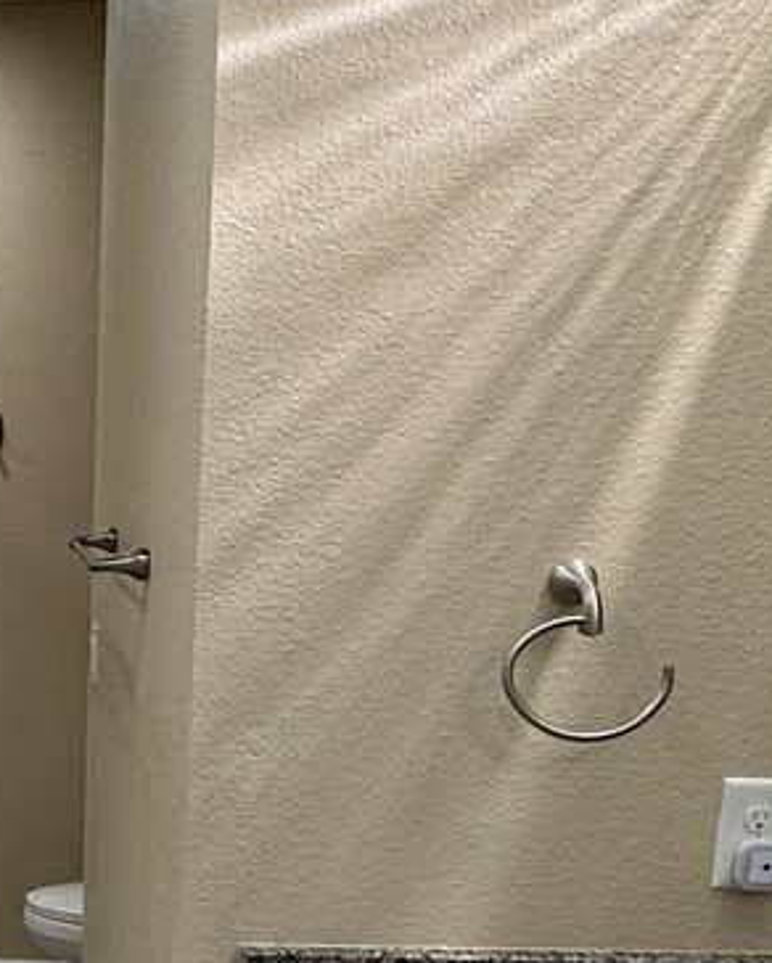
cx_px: -209
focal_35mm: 60
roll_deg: +0.4
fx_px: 1711
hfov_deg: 22.9
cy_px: 778
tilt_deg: -12.1
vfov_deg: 30.6
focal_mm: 2.22
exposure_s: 1/120
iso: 200
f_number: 2.2
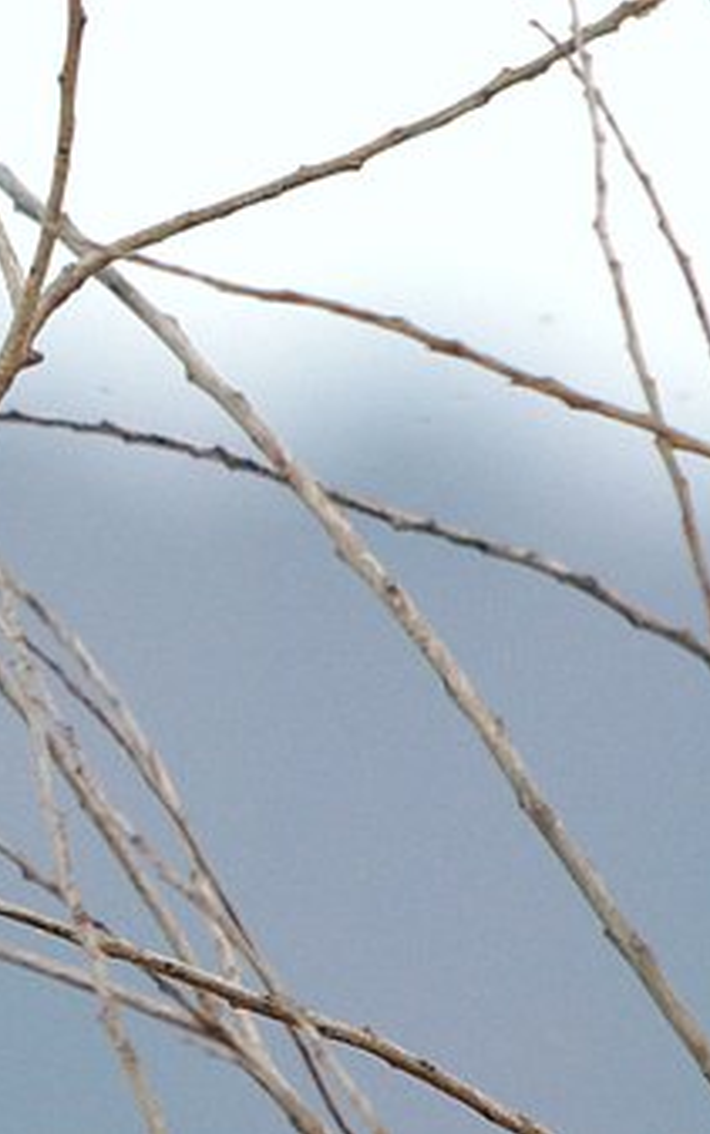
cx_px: -81
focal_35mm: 1159
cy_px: 567
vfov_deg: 1.8
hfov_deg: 1.1
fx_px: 35836
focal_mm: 500
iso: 800
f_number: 8
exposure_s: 1/125
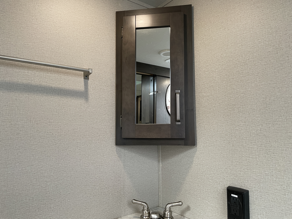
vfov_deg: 53.1
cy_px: 110
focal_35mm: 26
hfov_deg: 67.3
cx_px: 146
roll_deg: +0.8
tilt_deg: +4.1
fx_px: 219
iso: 125
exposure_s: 1/68
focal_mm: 4.2
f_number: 1.6
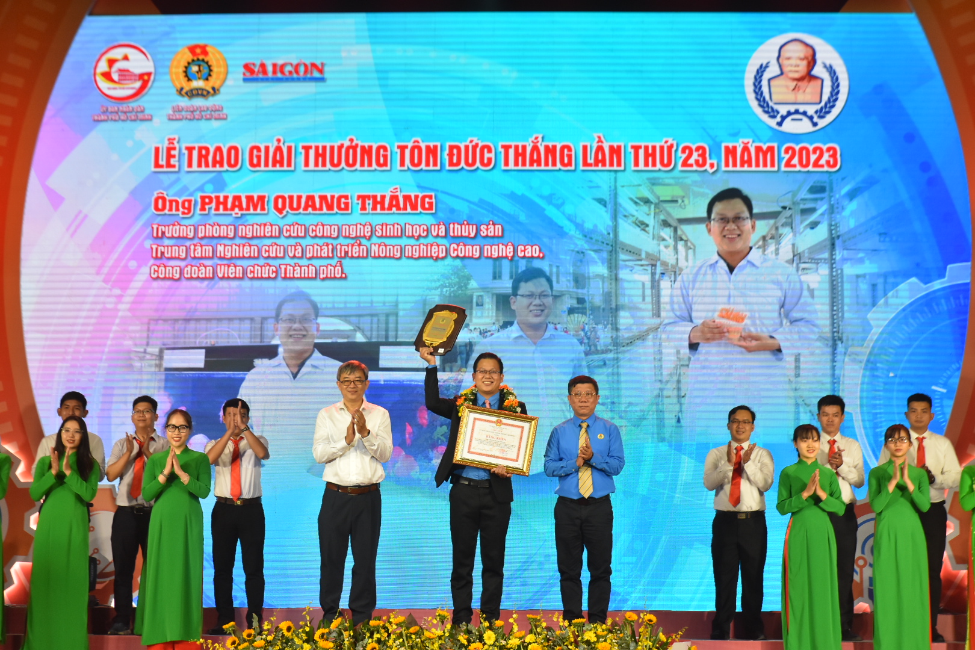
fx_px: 2031
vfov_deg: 18.2
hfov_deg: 27.0
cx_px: 488
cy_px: 325
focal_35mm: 75
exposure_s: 1/200
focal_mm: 50
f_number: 5
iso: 1000
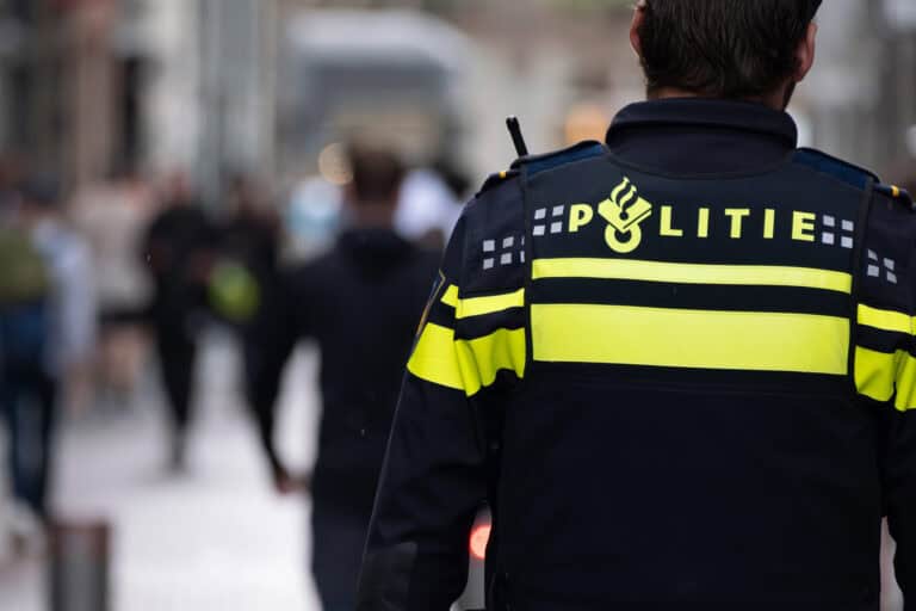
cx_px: 458
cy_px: 306
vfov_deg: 3.1
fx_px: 11449
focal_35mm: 450
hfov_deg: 4.6
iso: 5000
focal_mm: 300
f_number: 6.4
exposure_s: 1/800
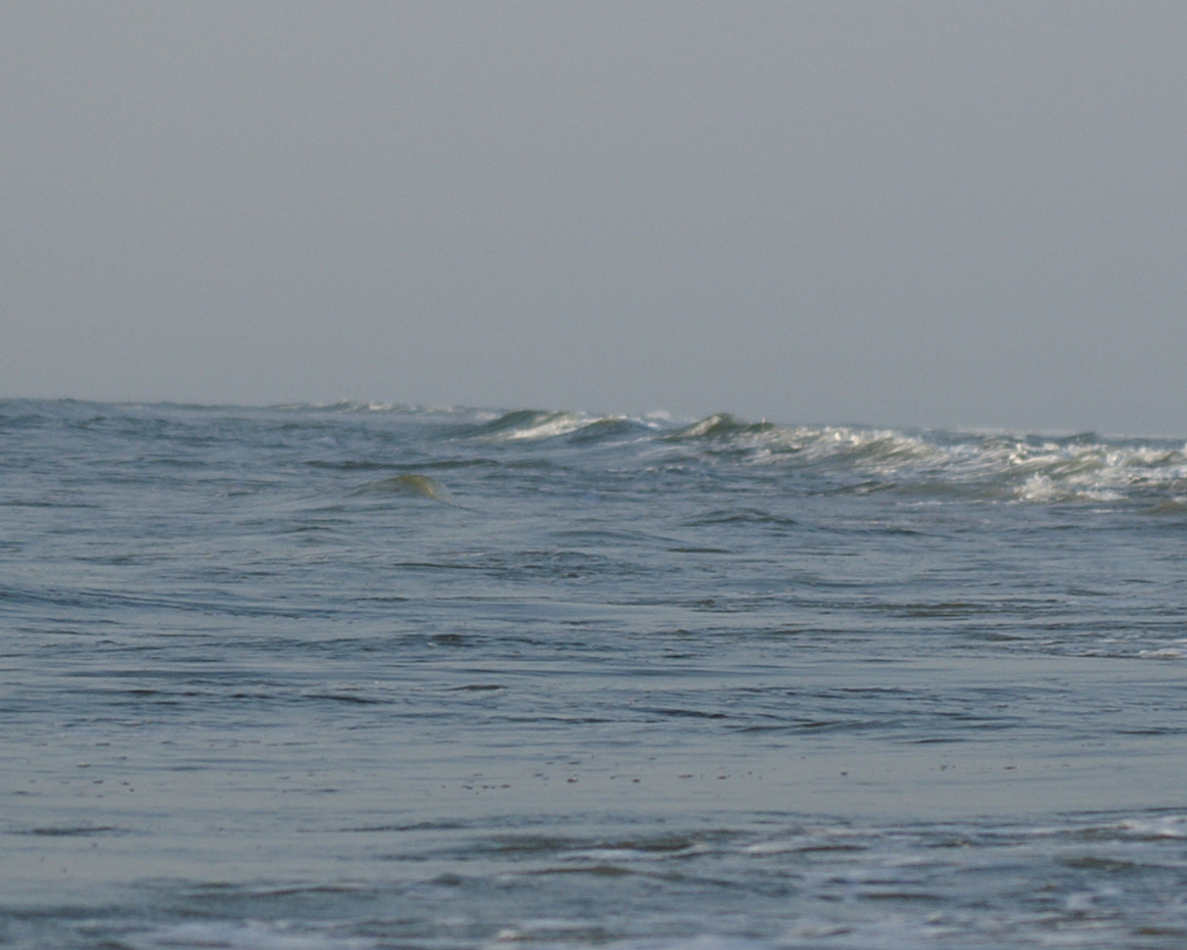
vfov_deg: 4.3
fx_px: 12790
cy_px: 462
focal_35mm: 364
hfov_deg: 5.3
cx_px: 978
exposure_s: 1/1250
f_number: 5.6
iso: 200
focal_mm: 100
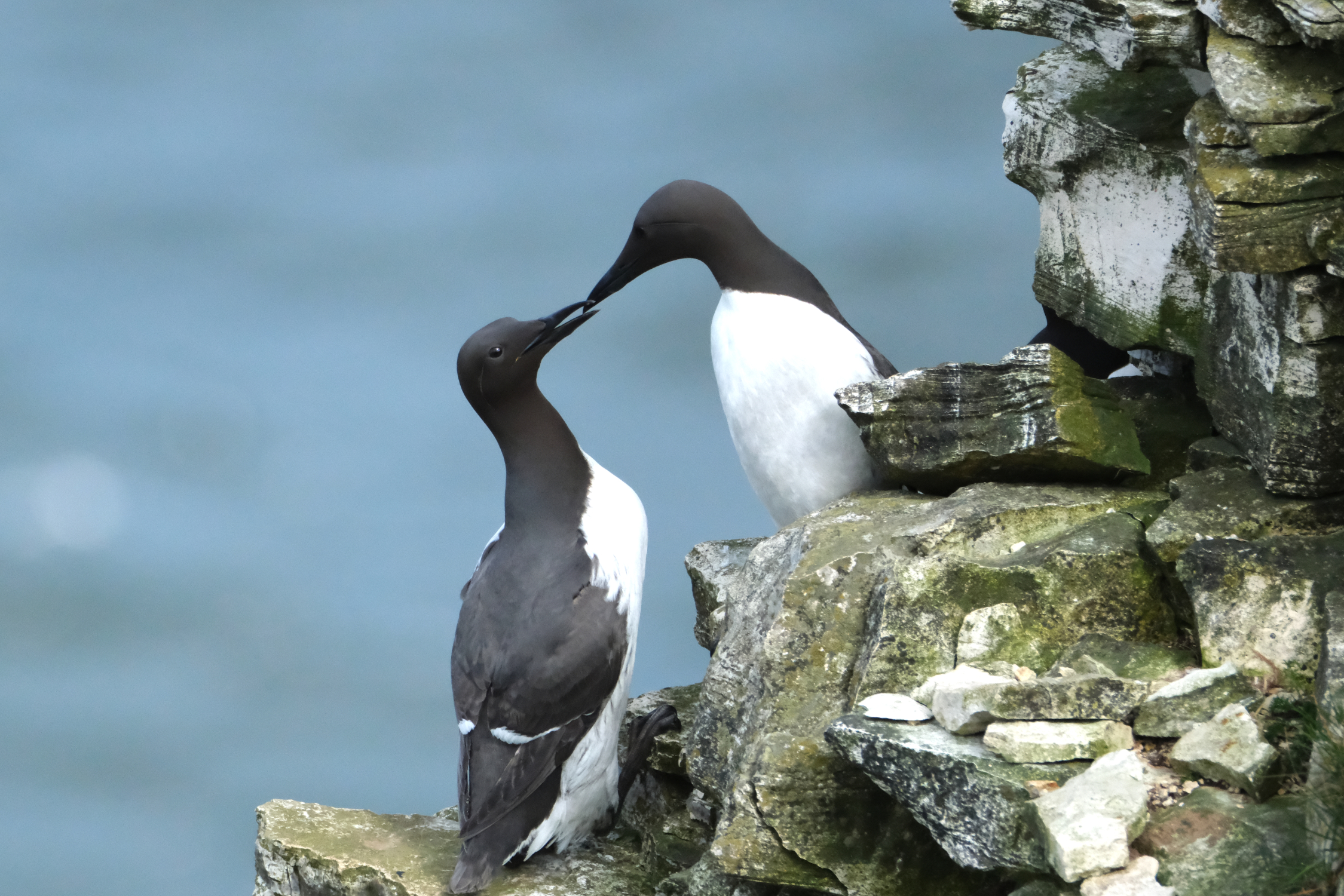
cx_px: 672
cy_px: 448
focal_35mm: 900
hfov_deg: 2.3
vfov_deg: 1.5
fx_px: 33602
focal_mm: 600
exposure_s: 1/4000
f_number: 8
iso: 4000
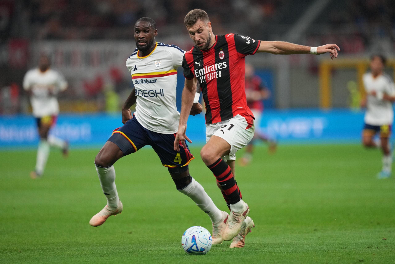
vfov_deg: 3.4
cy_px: 132
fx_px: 4389
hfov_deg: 5.2
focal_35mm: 400
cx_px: 198
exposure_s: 1/1600
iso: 2500
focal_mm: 400
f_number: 3.2
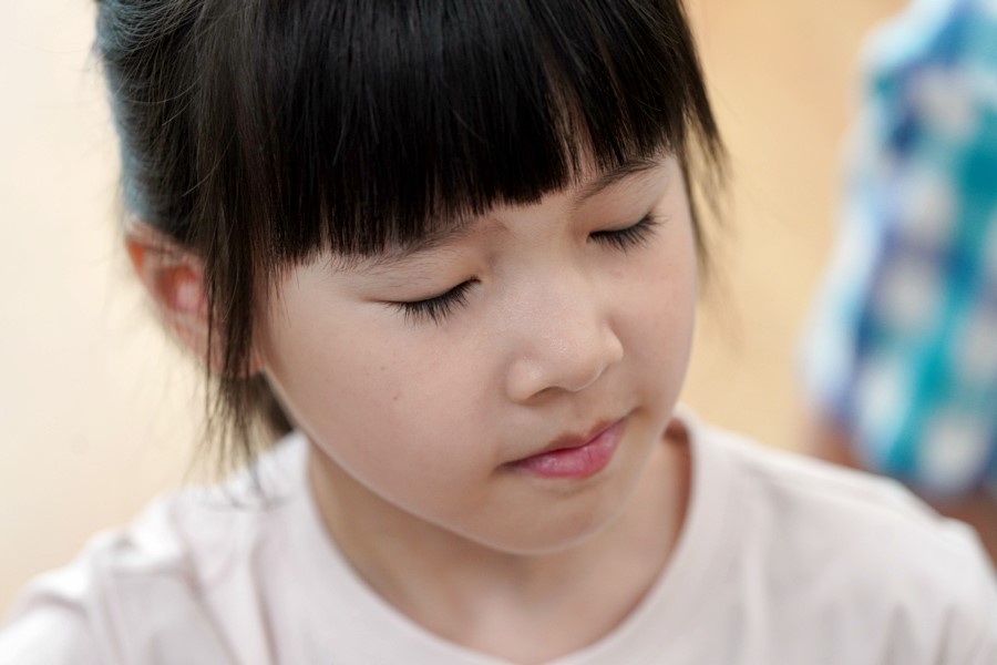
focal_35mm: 178
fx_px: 4929
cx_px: 498
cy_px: 332
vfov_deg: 7.7
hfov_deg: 11.5
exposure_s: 1/200
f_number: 4
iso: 2000
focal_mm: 178
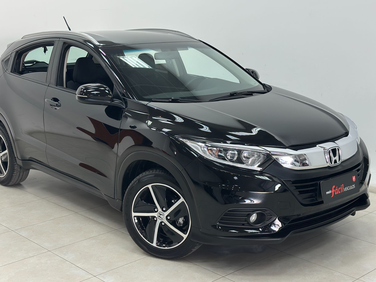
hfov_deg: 36.8
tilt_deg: -11.0
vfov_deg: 28.0
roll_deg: +1.4
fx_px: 565
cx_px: 175
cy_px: 133
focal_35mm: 52
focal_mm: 6.86
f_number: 1.78
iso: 80
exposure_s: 1/120
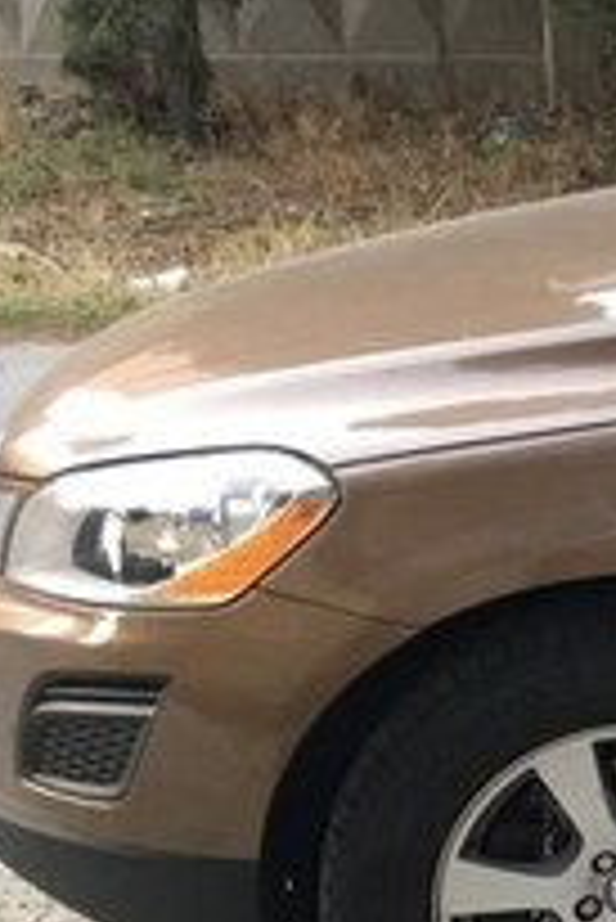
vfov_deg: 21.0
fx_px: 2485
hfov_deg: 11.8
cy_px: 461
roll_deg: -2.2
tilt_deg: -13.9
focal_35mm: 97
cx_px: 1434
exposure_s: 1/33
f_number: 2.2
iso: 25
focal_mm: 4.15
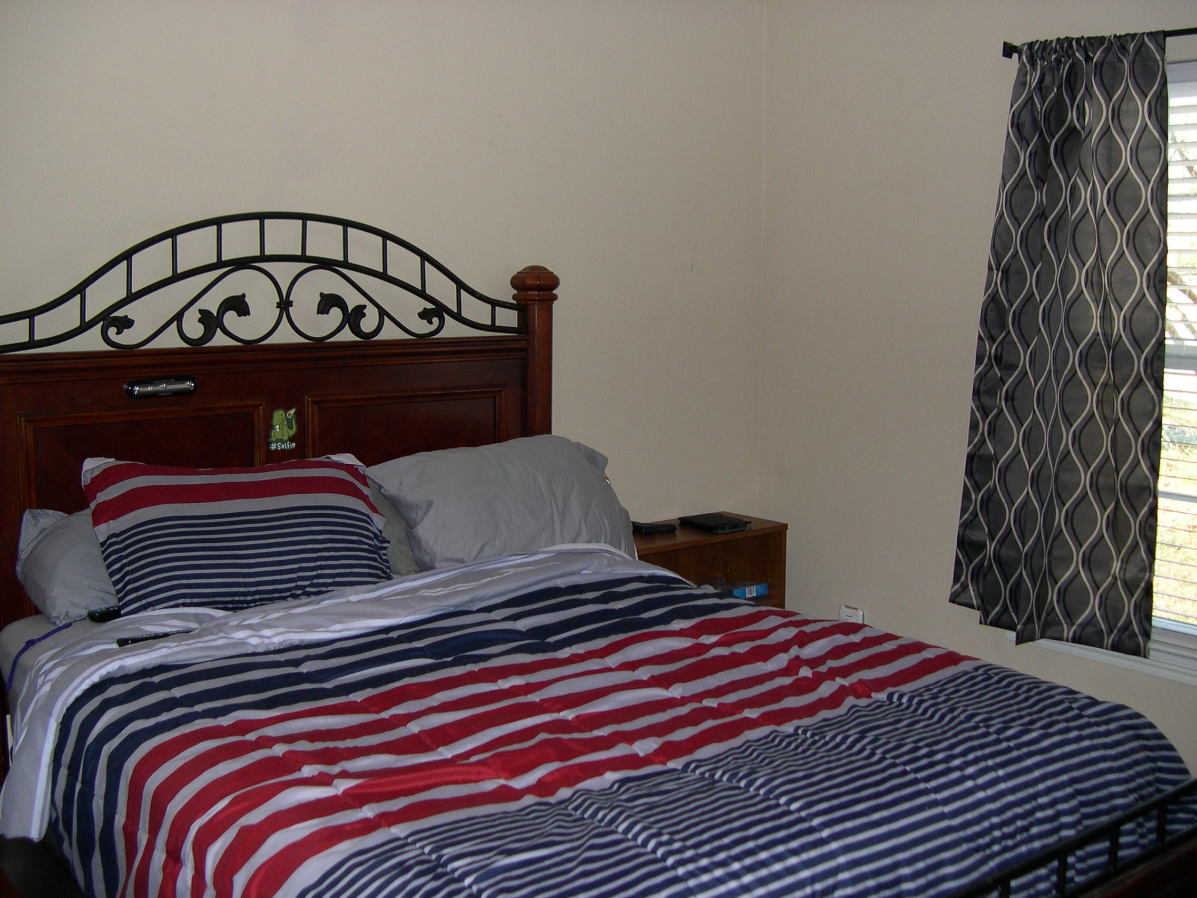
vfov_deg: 37.7
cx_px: 598
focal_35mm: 38
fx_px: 1314
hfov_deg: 49.0
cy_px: 449
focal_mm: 8
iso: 100
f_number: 2.8
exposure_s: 1/60
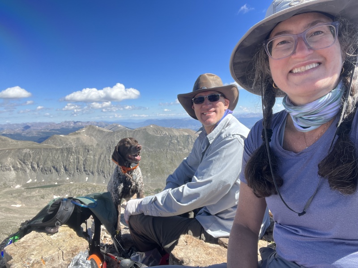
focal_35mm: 23
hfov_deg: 73.9
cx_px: 179
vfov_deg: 58.9
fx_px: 238
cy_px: 134
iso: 32
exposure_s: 1/383
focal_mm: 2.71
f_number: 2.2
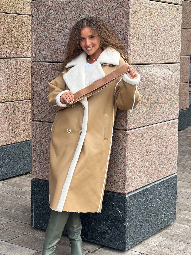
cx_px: 96
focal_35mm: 77
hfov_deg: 19.1
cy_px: 128
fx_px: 567
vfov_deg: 25.3
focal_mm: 9
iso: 25
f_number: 2.8
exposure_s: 1/121
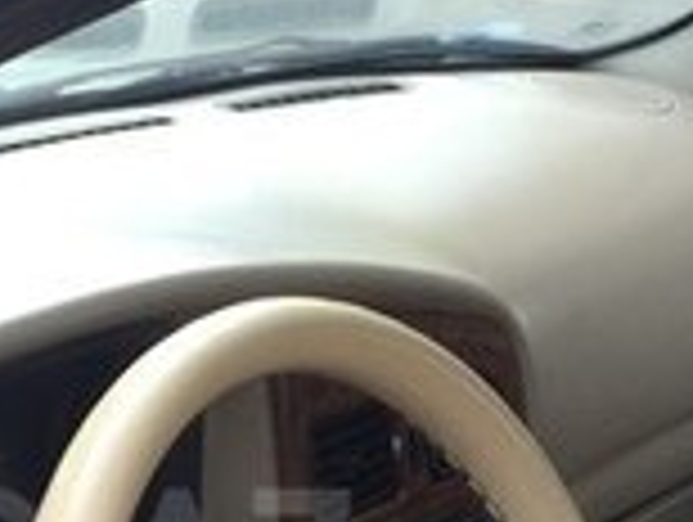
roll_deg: -1.1
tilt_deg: -20.6
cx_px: -108
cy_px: 556
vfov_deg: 11.8
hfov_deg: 15.4
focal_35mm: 124
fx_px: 2486
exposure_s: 1/50
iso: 32
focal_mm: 4.15
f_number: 2.2
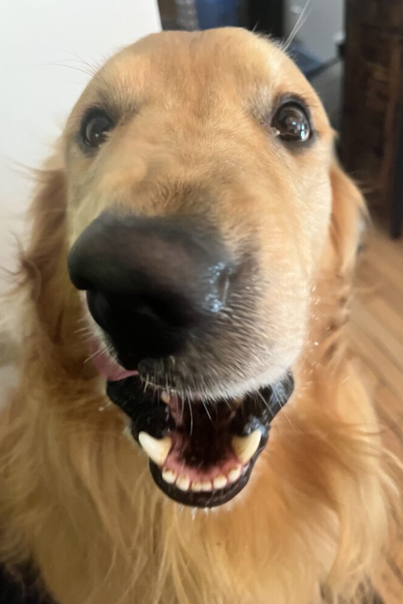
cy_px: 305
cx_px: 218
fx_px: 470
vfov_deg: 65.5
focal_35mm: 28
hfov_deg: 46.3
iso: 400
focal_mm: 5.1
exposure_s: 1/60
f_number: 1.6
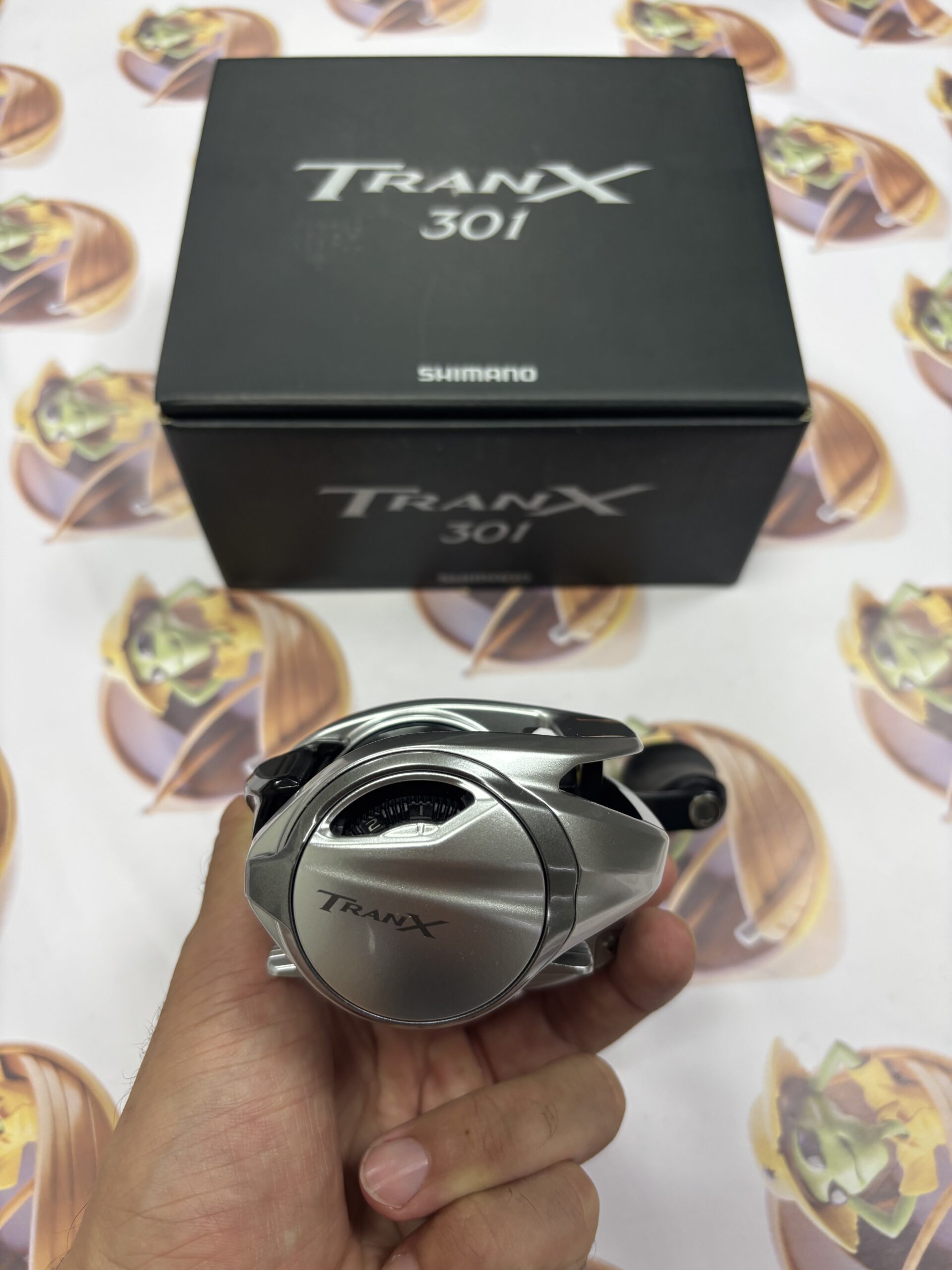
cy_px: 635
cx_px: 476
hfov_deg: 53.1
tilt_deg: -63.1
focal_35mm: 26
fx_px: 953
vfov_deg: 67.3
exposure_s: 1/60
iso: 100
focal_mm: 5.96
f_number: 1.6
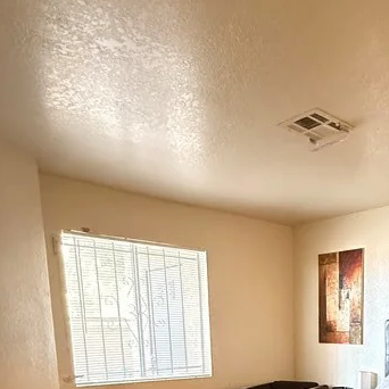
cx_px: 353
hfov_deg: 41.3
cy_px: 409
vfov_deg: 38.5
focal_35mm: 37
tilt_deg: -9.2
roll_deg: +0.0
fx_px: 470
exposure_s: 1/40
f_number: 2.2
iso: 1000
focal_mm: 2.22
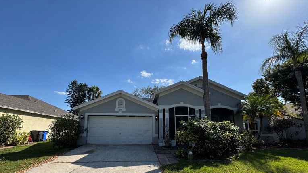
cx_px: 148
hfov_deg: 99.3
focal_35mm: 16
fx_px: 131
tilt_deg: +7.8
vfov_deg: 65.6
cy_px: 113
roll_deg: -0.9
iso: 50
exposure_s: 1/1567
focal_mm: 2.22
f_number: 2.2
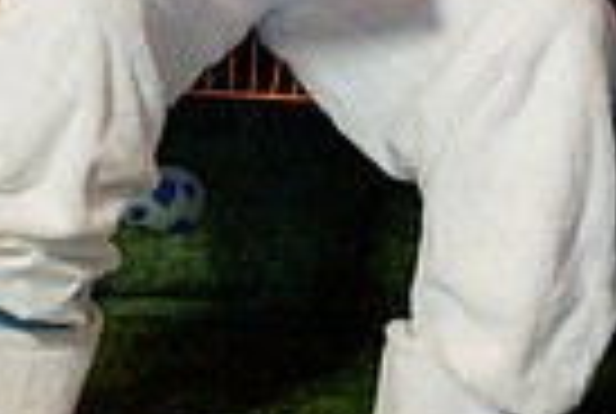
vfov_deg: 8.7
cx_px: 364
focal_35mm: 152
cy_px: -308
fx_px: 2607
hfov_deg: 13.5
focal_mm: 36
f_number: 2.8
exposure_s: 1/500
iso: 4000
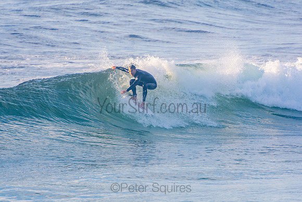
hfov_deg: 3.3
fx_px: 5213
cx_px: 151
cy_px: 101
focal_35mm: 621
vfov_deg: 2.2
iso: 450
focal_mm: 400
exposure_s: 1/1250
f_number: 5.6
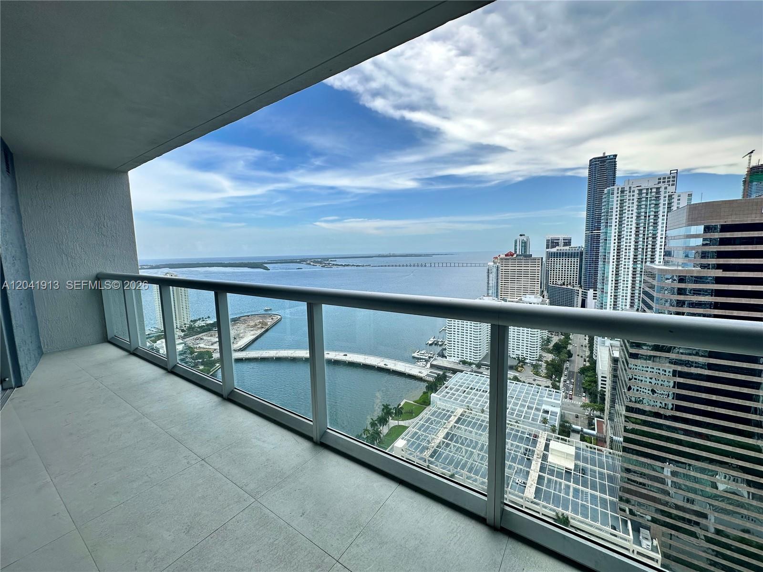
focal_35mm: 14
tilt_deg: -5.9
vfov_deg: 85.7
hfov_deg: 102.1
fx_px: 309
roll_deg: +0.7
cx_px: 382
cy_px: 286
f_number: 2.2
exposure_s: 1/327
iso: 40
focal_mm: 2.22
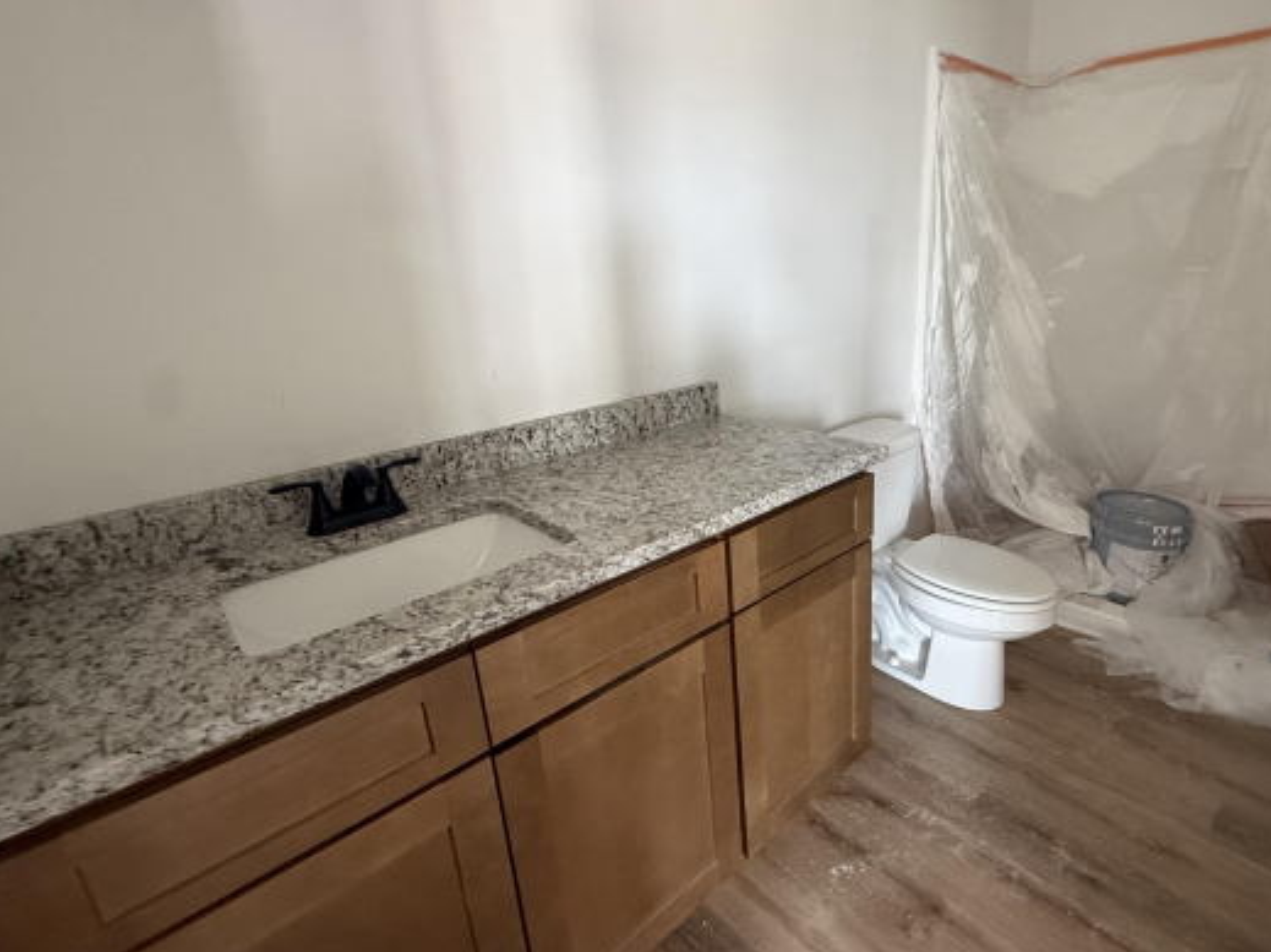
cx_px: 729
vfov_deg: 71.5
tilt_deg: -16.4
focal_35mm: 18
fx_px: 661
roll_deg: +2.5
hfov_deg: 87.2
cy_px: 453
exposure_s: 1/60
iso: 640
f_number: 2.2
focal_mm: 2.22
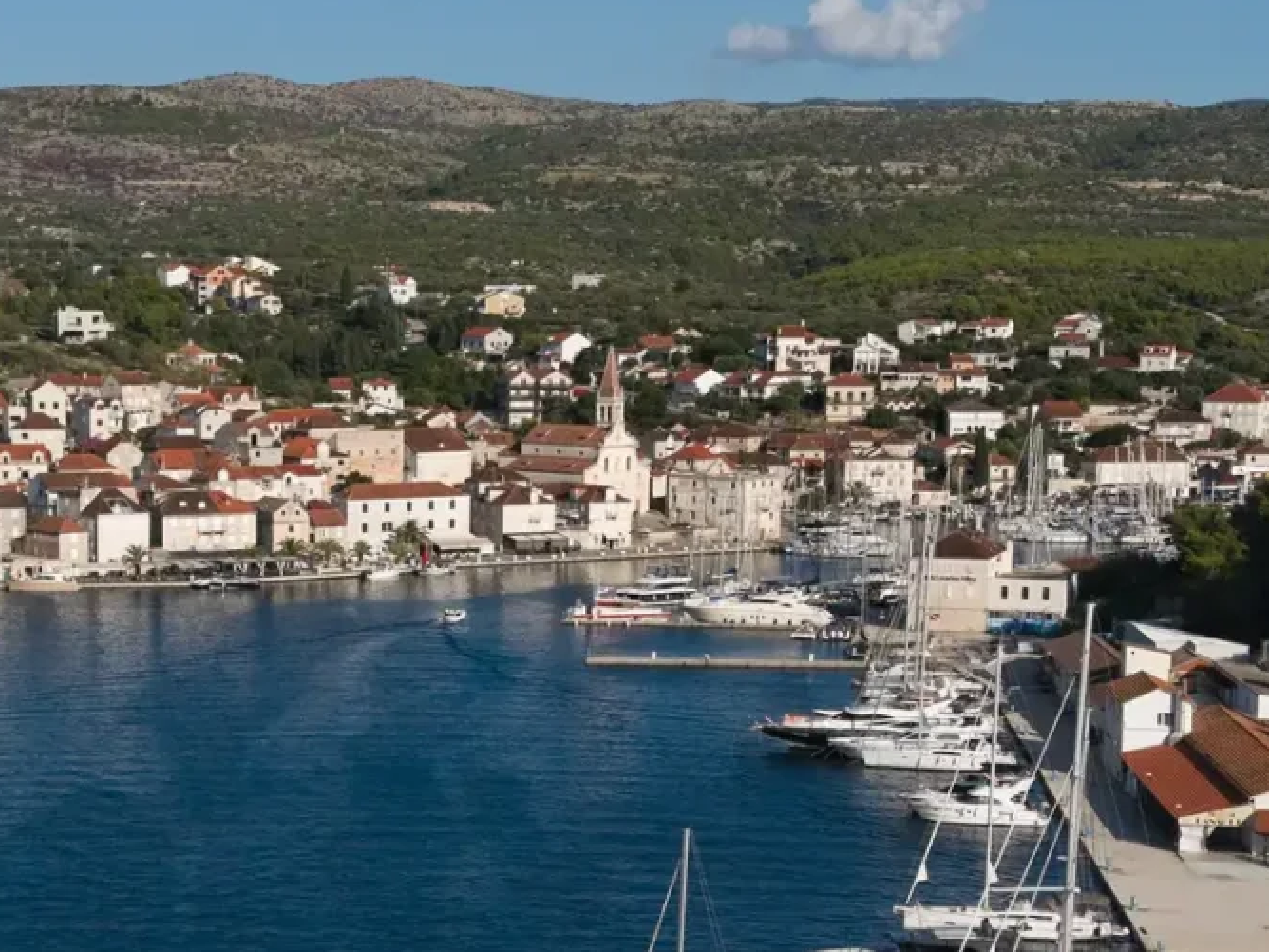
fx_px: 3373
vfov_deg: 16.0
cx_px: 262
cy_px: 735
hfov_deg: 21.1
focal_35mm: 92
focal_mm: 8.67
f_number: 1.8
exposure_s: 1/6400
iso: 100
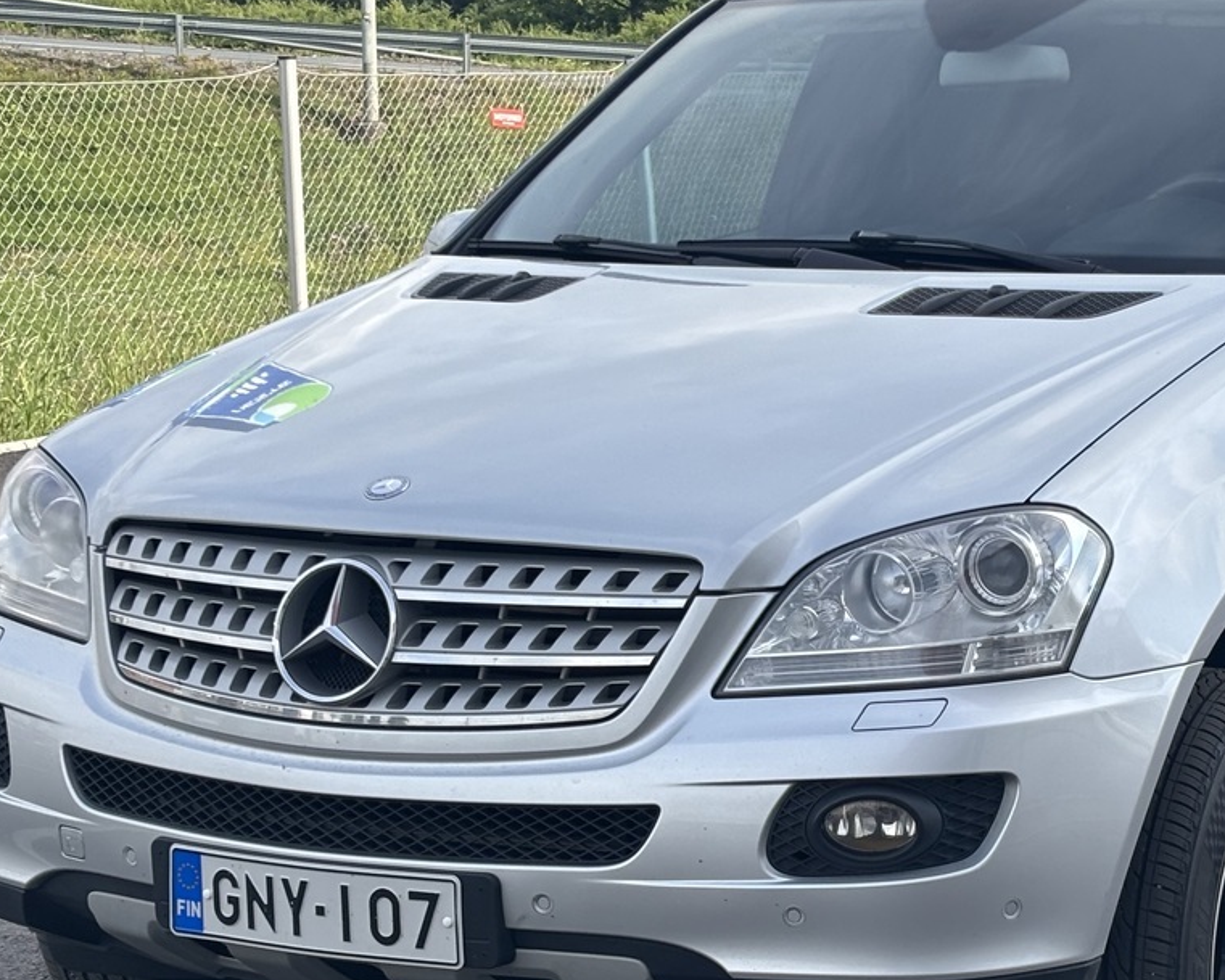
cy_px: 579
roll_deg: -0.7
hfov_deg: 19.8
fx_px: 3481
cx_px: 922
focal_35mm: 96
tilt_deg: -11.2
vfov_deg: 16.0
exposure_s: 1/1543
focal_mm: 5.96
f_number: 1.6
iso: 32
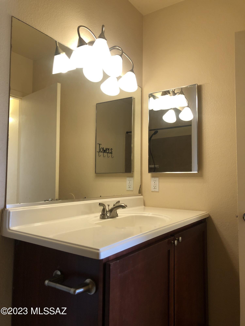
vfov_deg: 63.4
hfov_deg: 49.7
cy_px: 163
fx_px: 264
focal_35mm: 28
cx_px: 122
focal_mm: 3.99
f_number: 1.8
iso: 40
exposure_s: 1/20
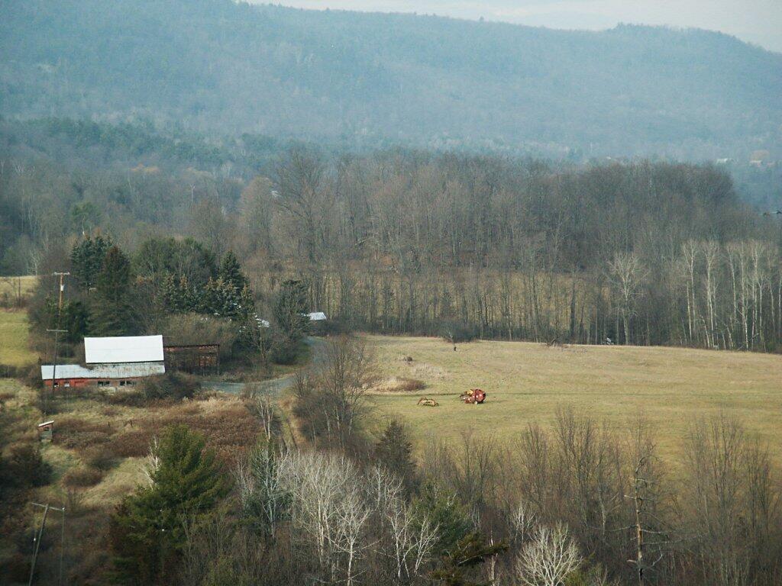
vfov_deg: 10.7
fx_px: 3140
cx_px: 391
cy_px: 293
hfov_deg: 14.2
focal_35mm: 139
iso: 100
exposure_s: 1/125
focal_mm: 28.23
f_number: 3.6
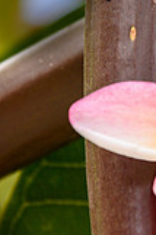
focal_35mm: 1187
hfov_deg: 1.2
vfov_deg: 1.7
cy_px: 174
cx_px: 332
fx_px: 7732
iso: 250
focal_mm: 250
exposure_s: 1/125
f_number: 9
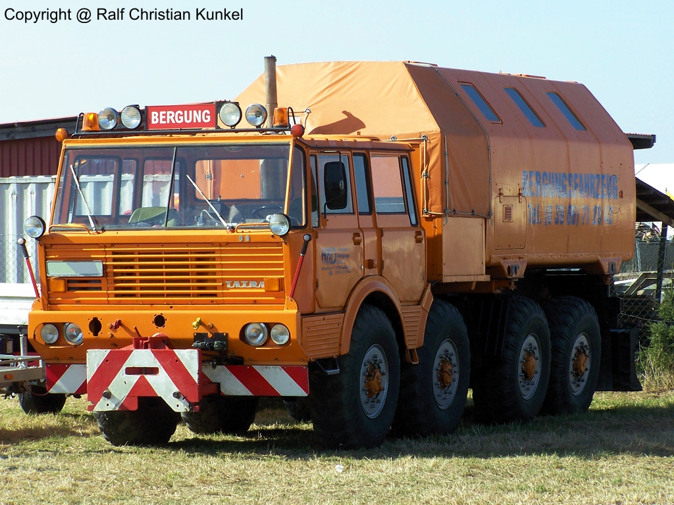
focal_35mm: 146
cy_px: 252
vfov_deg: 10.2
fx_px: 2843
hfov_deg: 13.5
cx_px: 337
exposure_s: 1/250
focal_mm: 24.1
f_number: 4.5
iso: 64
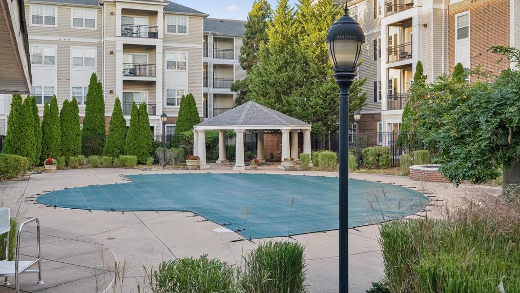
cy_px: 145
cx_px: 260
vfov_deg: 32.0
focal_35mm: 37
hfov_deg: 54.0
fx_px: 510
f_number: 8
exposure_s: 1/320
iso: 3200
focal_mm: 35
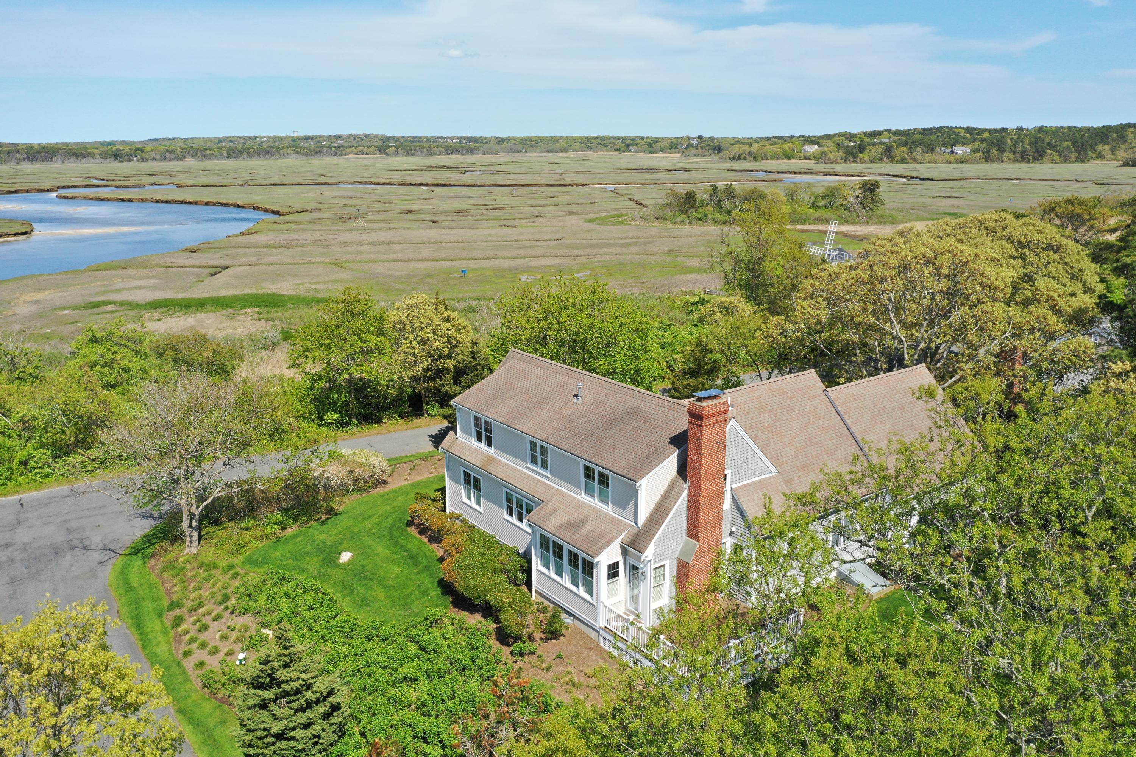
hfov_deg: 65.5
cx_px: 568
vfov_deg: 46.4
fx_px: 883
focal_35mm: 28
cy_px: 378
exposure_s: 1/120
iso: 100
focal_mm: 10.26
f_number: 5
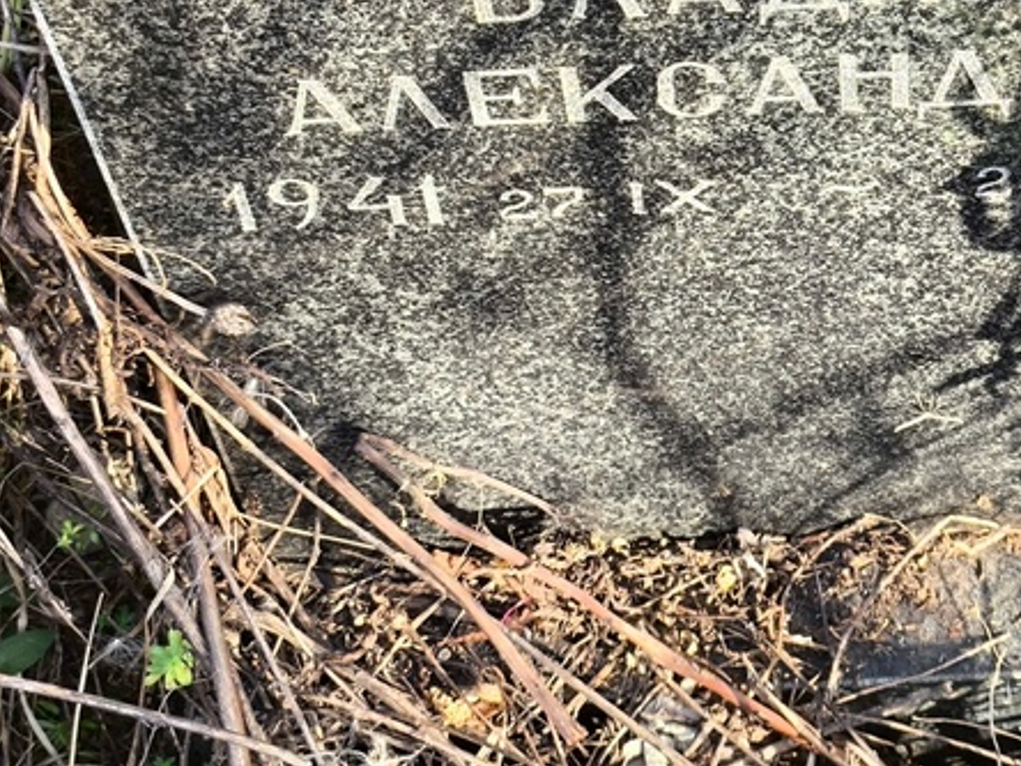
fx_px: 2655
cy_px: 127
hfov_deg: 21.5
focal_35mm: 90
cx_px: 829
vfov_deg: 16.3
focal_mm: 4.71
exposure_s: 1/120
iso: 50
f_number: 1.7
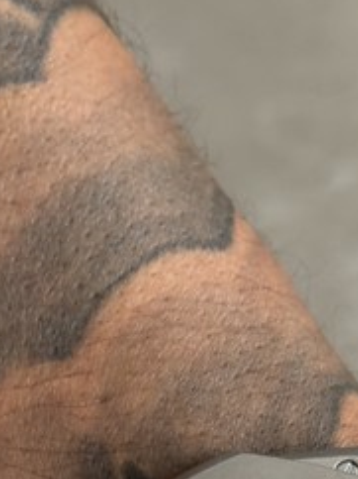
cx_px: 253
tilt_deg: -60.5
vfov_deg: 12.1
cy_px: 590
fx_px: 2196
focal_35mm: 159
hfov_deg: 9.3
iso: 160
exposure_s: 1/60
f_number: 1.78
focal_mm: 6.76
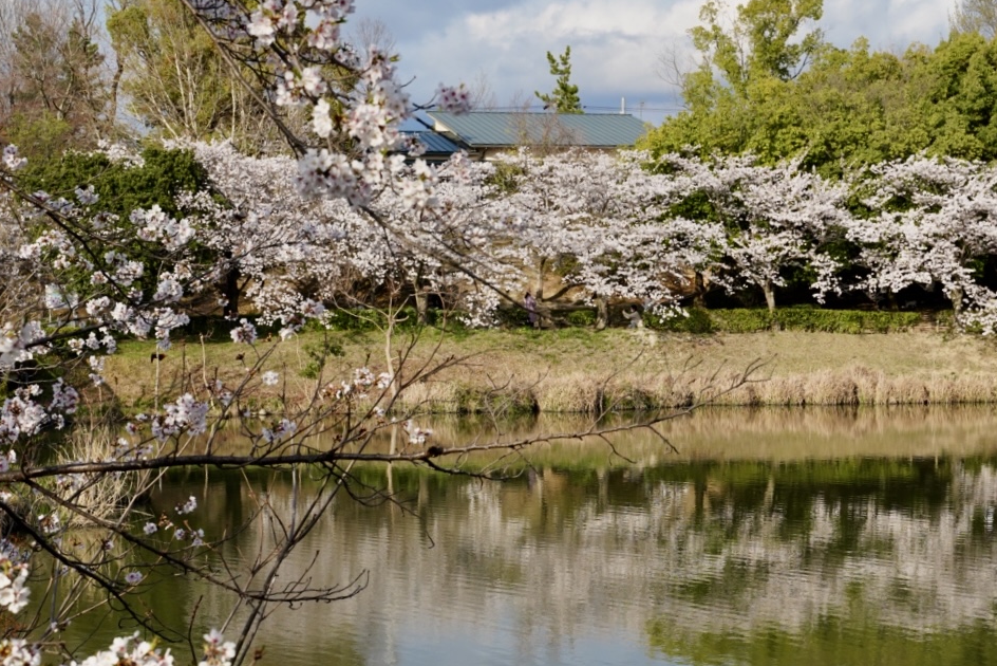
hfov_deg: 27.3
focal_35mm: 74
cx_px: 601
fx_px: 2050
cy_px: 488
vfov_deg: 18.3
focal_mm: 48
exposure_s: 1/800
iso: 400
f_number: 8
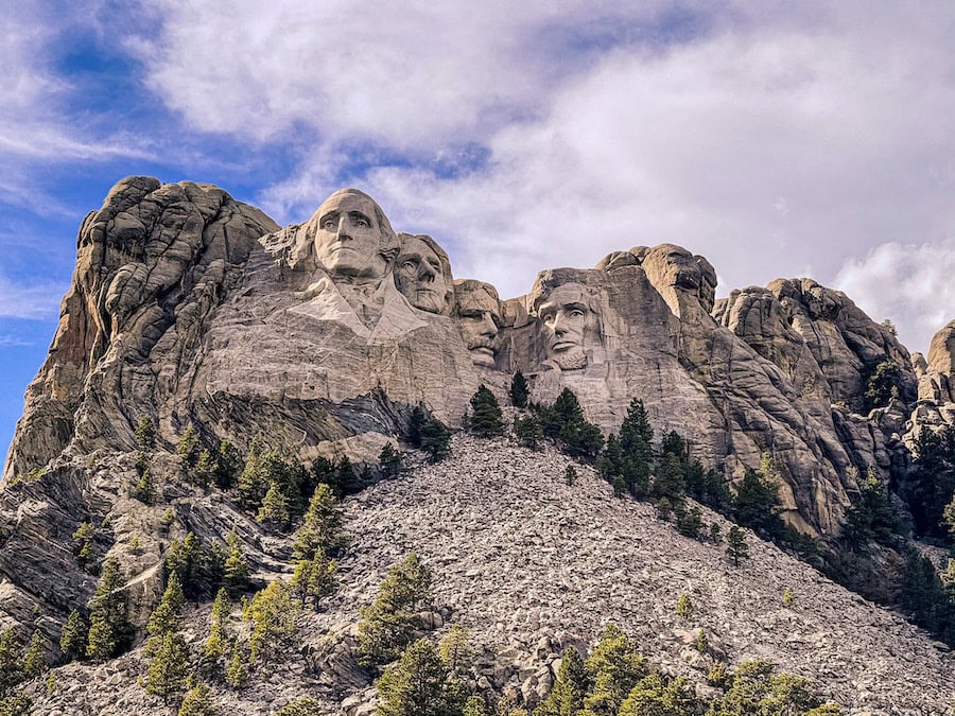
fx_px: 1766
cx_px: 478
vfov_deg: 22.9
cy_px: 358
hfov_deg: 30.3
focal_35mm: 64
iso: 20
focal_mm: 7.5
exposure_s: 1/1800
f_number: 2.2
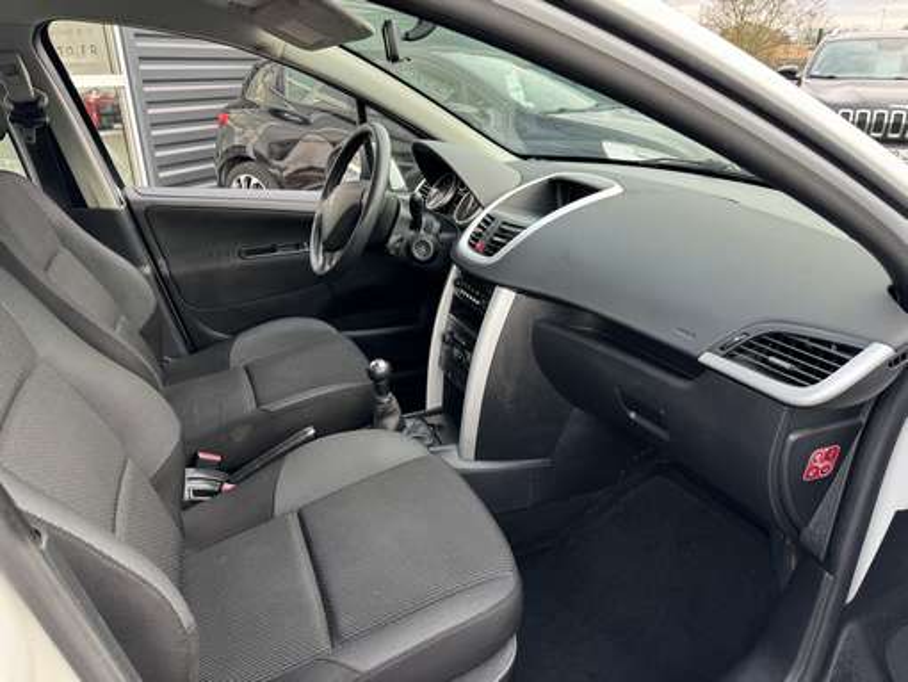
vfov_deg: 56.9
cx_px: 454
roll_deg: +0.8
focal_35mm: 24
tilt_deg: -23.4
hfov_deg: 71.6
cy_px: 341
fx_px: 630
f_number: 1.78
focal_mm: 6.86
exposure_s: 1/121
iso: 125
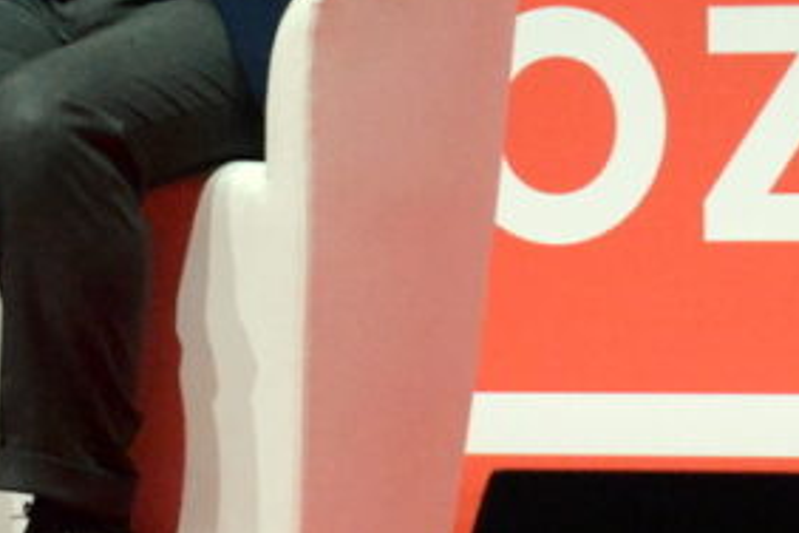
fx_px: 12690
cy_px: -95
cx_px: -300
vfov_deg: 2.4
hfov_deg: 3.6
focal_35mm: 572
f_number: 9
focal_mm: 105
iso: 5000
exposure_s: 1/125
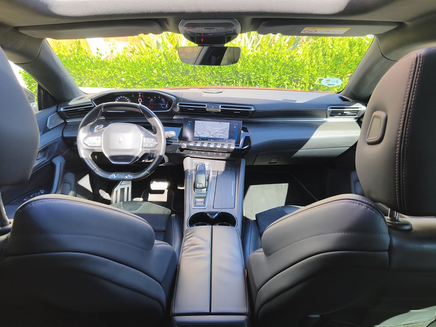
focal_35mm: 23
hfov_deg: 73.9
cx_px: 218
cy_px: 164
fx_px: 290
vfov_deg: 58.9
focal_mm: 5.35
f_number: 1.7
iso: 50
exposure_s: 1/222
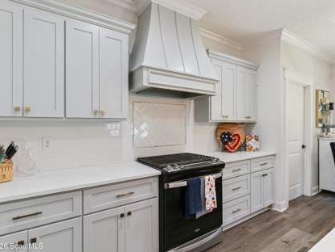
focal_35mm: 20
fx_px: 194
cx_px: 179
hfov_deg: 81.6
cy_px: 128
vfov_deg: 66.0
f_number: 8
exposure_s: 1/10
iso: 250
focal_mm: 18
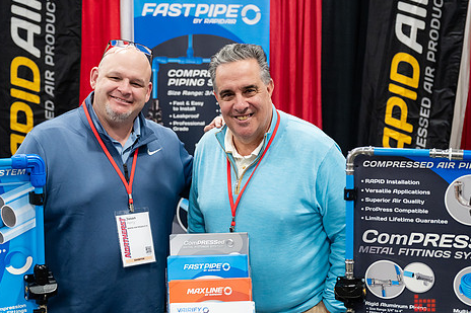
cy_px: 144
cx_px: 191
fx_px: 654
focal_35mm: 50
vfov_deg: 27.0
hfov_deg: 39.5
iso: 3200
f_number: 3.2
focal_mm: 38
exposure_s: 1/200
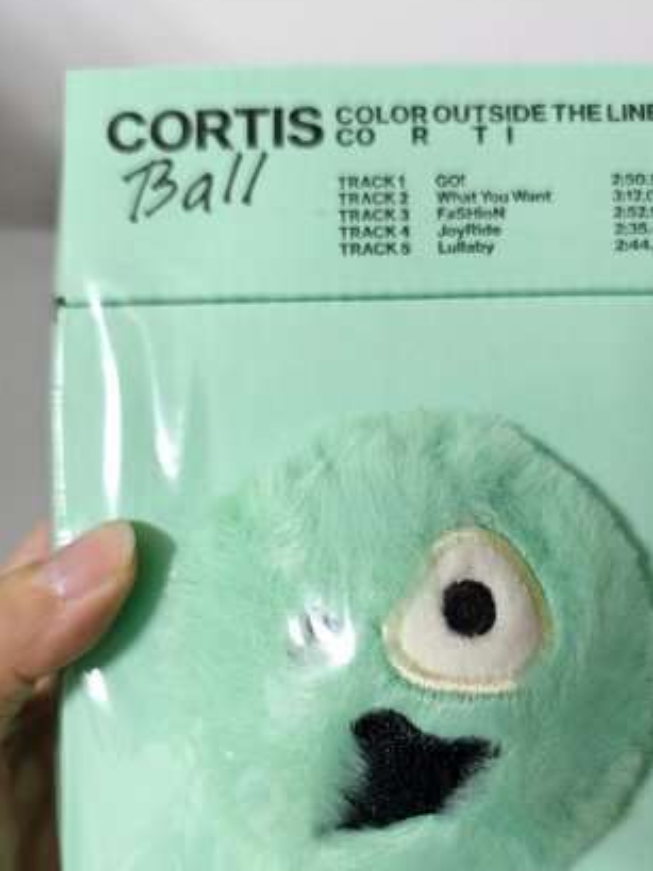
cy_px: 484
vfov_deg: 59.8
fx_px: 754
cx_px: 389
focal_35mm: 30
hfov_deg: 46.6
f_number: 1.57
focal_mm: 6.54
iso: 703
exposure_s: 1/60
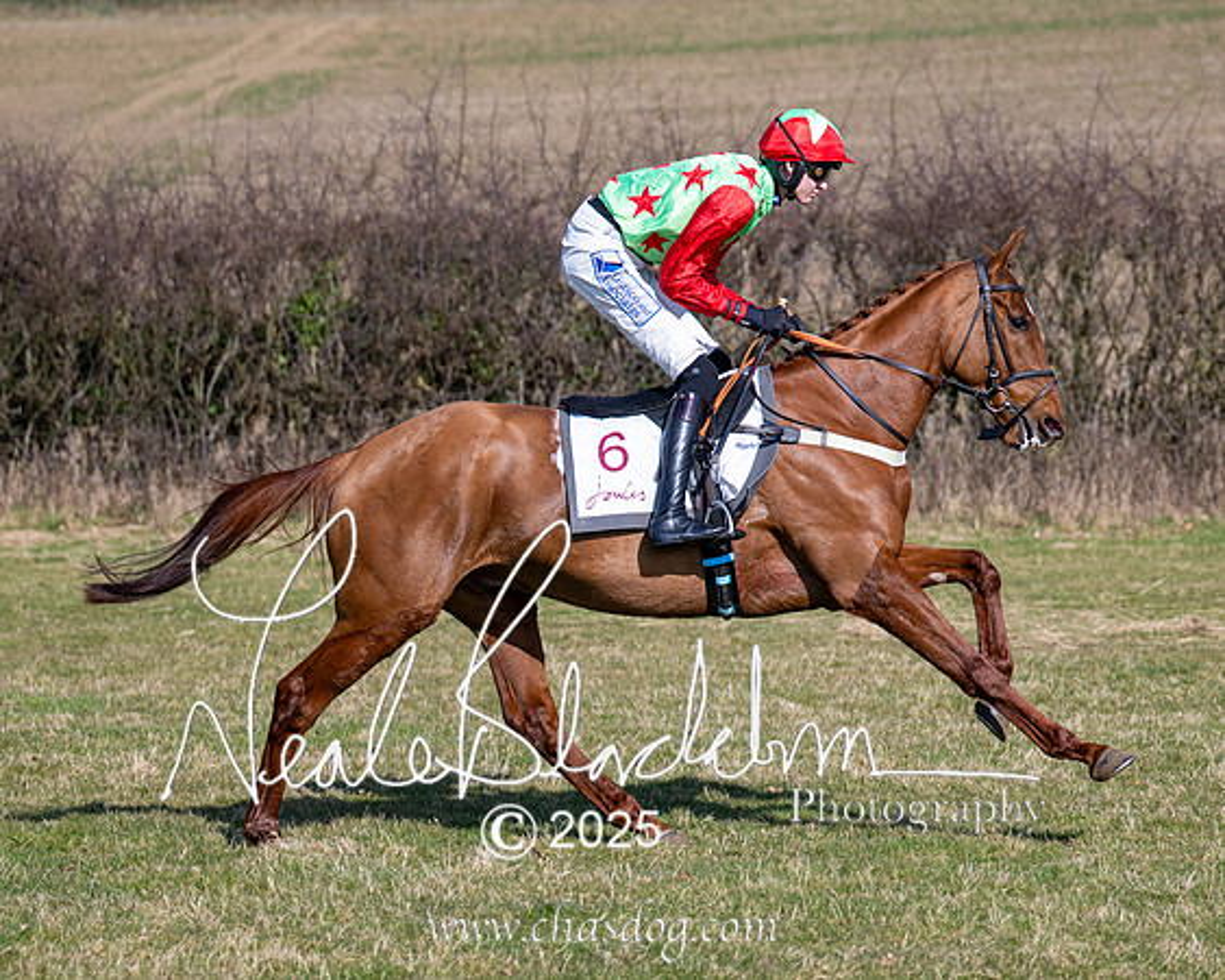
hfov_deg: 11.4
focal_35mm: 170
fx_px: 6145
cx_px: 578
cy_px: 501
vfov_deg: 9.1
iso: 200
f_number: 2.8
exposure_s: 1/5000
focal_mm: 92
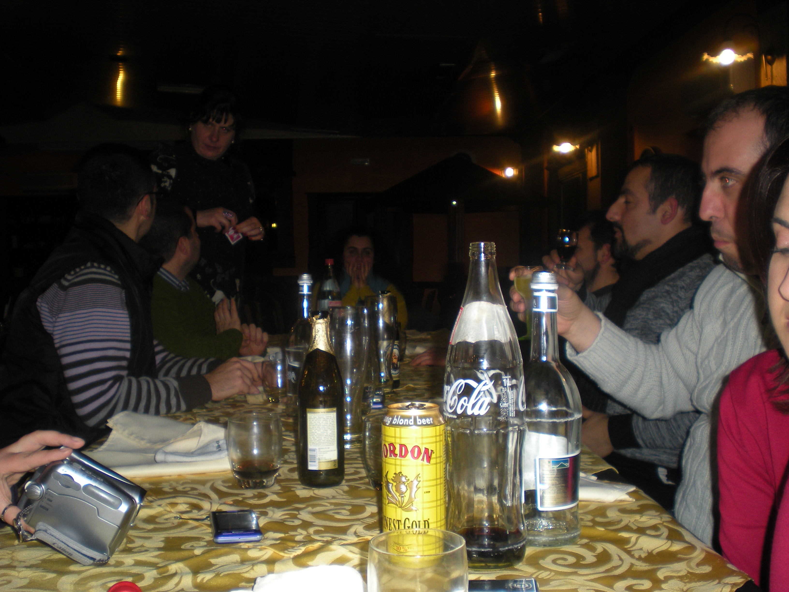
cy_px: 296
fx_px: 866
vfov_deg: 37.7
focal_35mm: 38
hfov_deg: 49.0
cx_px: 394
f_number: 3.1
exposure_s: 1/60
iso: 101
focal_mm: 6.3
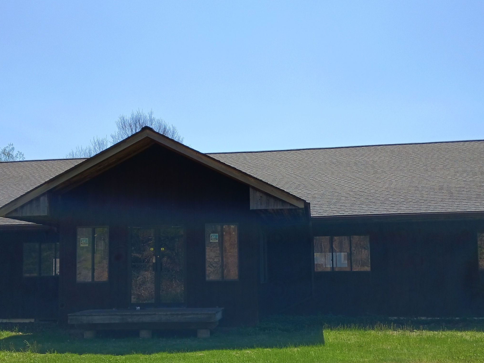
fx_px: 573
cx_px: 236
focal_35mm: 41
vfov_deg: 34.9
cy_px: 229
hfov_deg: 45.8
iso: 20
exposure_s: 1/280
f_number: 1.8
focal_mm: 4
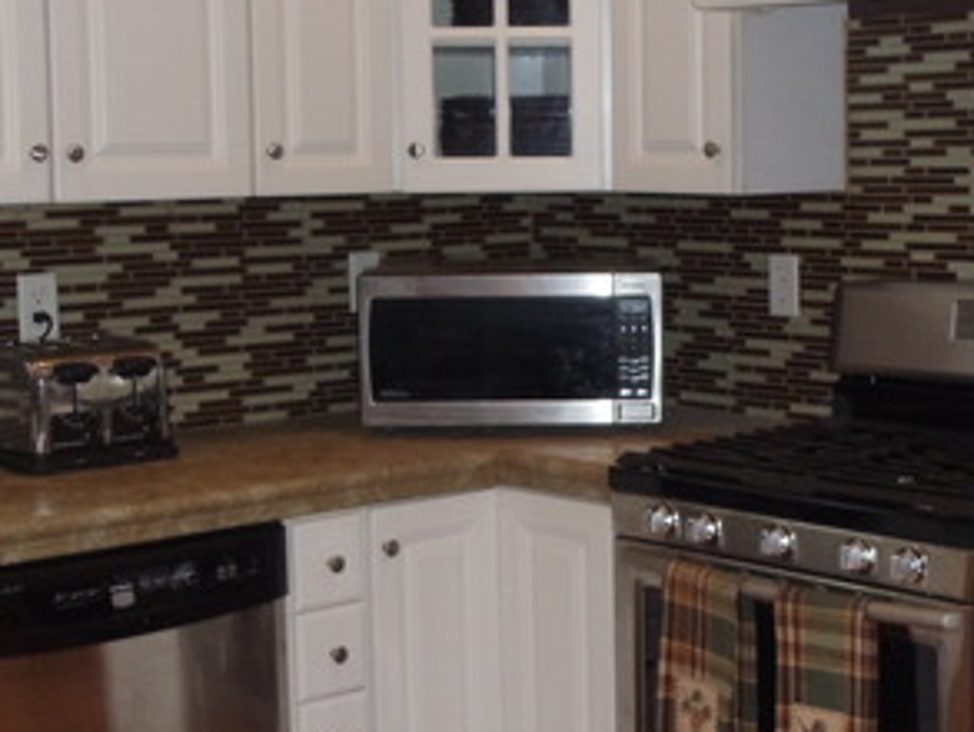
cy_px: 353
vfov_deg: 15.4
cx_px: 658
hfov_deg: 20.4
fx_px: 2702
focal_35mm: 96
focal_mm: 6
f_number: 3.5
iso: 200
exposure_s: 1/30
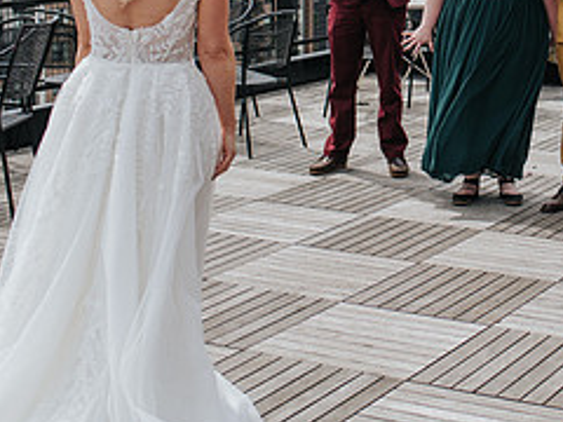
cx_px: 510
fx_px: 1382
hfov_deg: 22.4
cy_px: -24
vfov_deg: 16.9
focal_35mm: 85
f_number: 3.5
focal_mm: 35
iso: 110
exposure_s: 1/1250
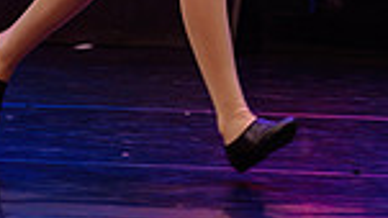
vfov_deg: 1.5
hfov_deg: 2.7
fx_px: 8181
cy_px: -326
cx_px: 351
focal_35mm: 795
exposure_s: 1/320
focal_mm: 160
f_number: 2.8
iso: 1600
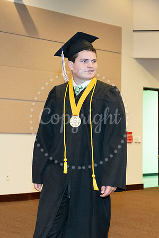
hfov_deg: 20.8
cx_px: 53
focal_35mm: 65
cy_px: 127
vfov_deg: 30.9
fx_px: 432
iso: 6400
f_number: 5.6
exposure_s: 1/125
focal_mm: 35
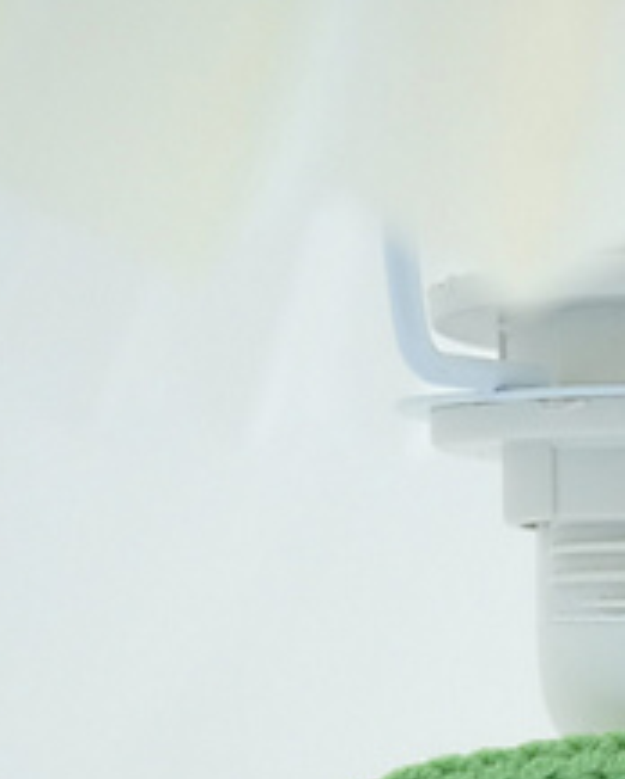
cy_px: 1145
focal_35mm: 163
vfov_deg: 11.4
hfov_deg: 9.4
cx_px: 681
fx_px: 3764
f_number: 5.6
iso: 3200
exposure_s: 1/250
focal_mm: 59
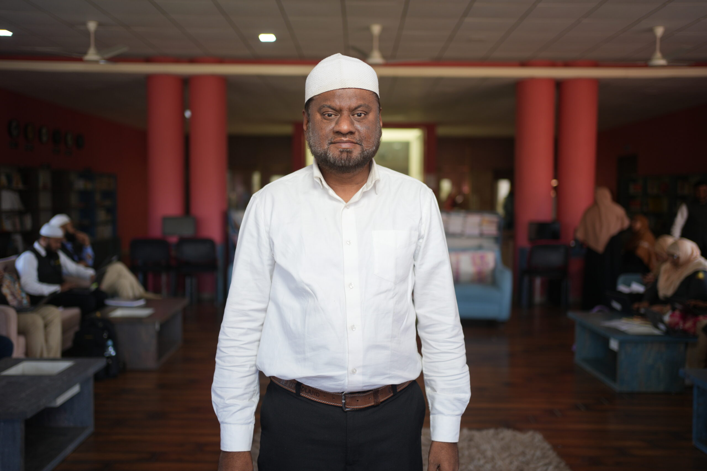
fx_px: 687
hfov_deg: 54.4
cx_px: 354
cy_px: 236
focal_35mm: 35
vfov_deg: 37.9
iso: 160
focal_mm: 35
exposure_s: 1/250
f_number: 1.8
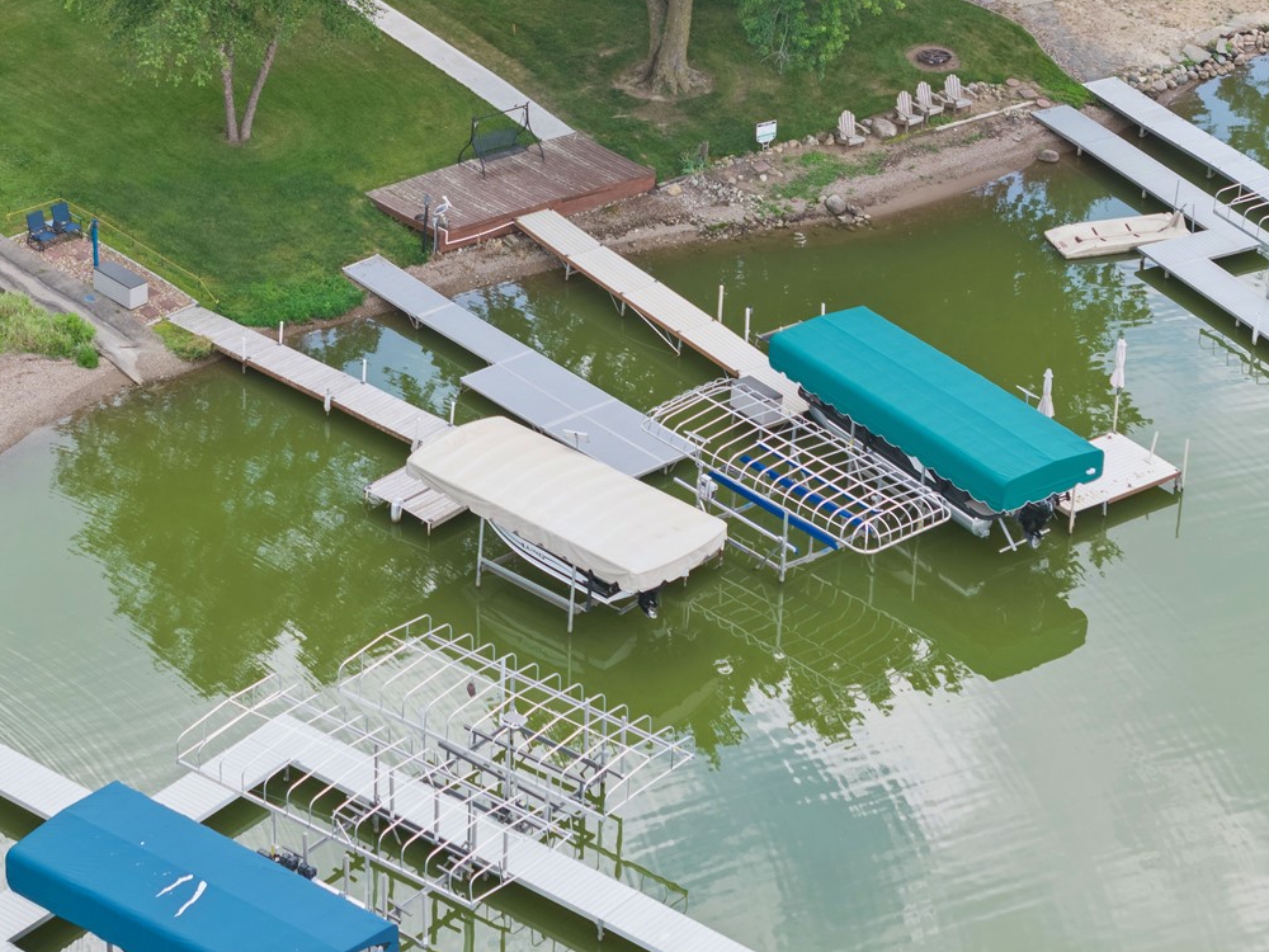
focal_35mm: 112
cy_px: 201
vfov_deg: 13.2
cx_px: 363
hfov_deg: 17.5
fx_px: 4106
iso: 130
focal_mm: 19.4
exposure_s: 1/250
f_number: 2.8
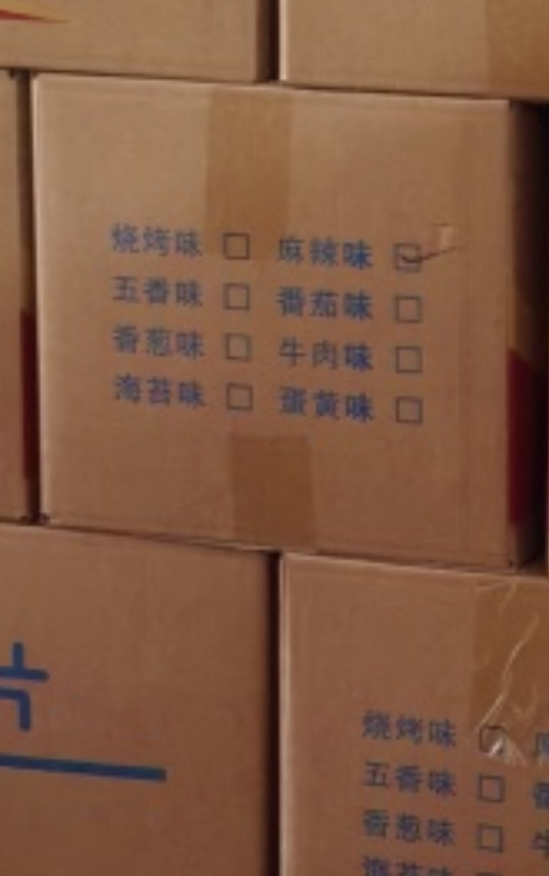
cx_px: 722
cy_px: 152
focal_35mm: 116
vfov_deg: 17.8
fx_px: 2769
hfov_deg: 11.0
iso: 400
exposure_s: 1/25
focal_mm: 5.72
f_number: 1.4
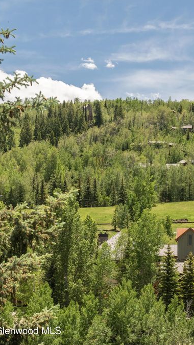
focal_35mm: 89
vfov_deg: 23.9
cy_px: 172
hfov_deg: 13.6
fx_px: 813
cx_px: 142
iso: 320
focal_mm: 56
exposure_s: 1/500
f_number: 7.1
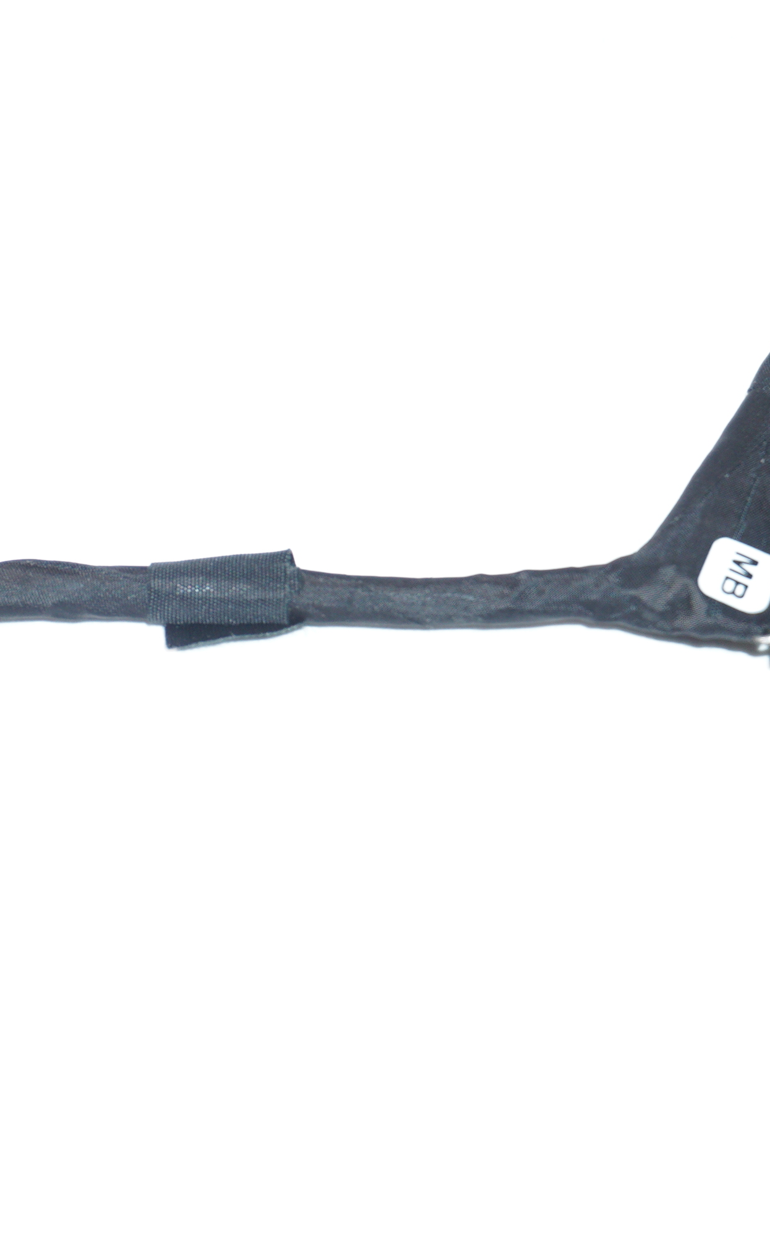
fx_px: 3485
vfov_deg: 20.1
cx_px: 173
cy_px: 618
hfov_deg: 12.6
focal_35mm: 104
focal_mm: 45
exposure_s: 1/160
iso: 640
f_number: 5.6
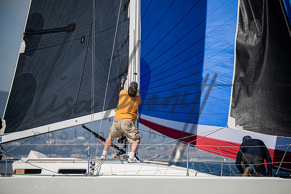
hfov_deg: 8.9
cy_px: 97
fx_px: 1860
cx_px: 146
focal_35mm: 230
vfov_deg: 6.0
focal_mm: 230
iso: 400
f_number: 5
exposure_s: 1/5000
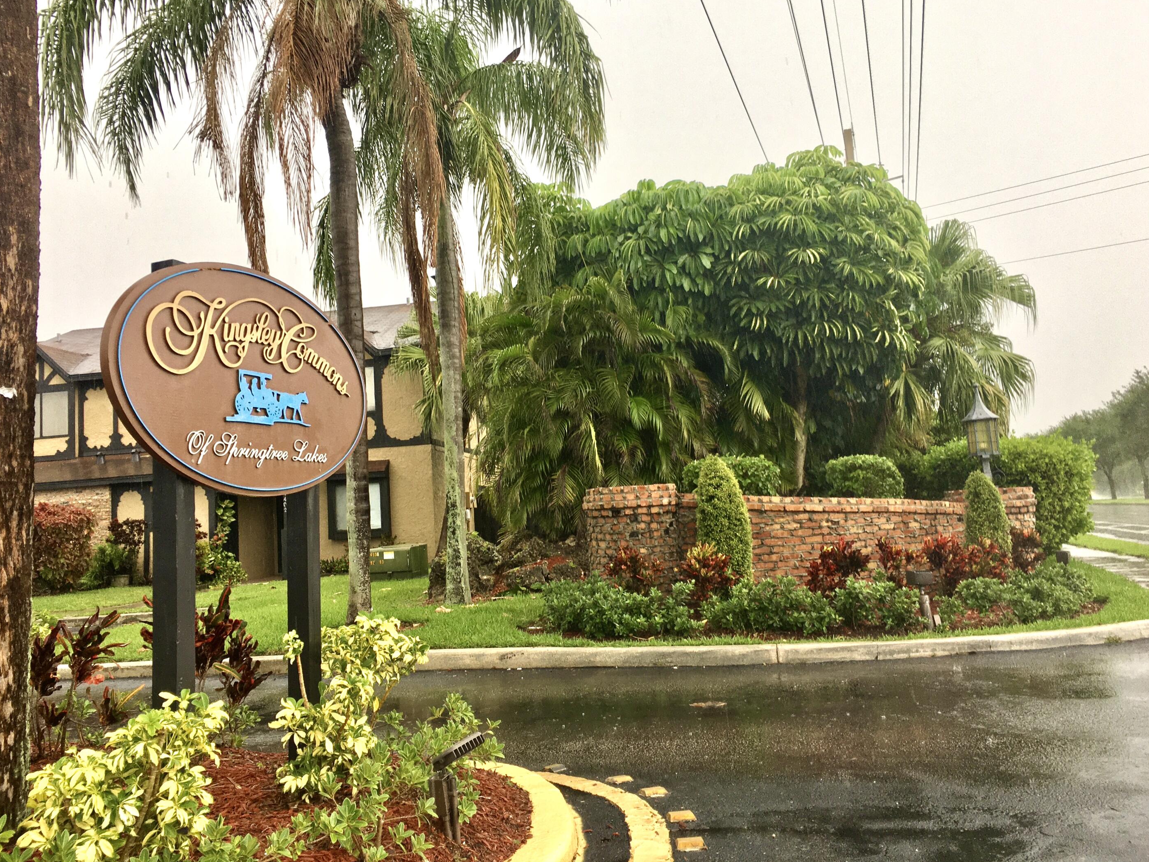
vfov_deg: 45.4
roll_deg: +2.8
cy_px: 405
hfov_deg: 58.3
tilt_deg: +7.8
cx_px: 570
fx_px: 1029
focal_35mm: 31
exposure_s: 1/120
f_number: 2.2
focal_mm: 4.15
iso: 32
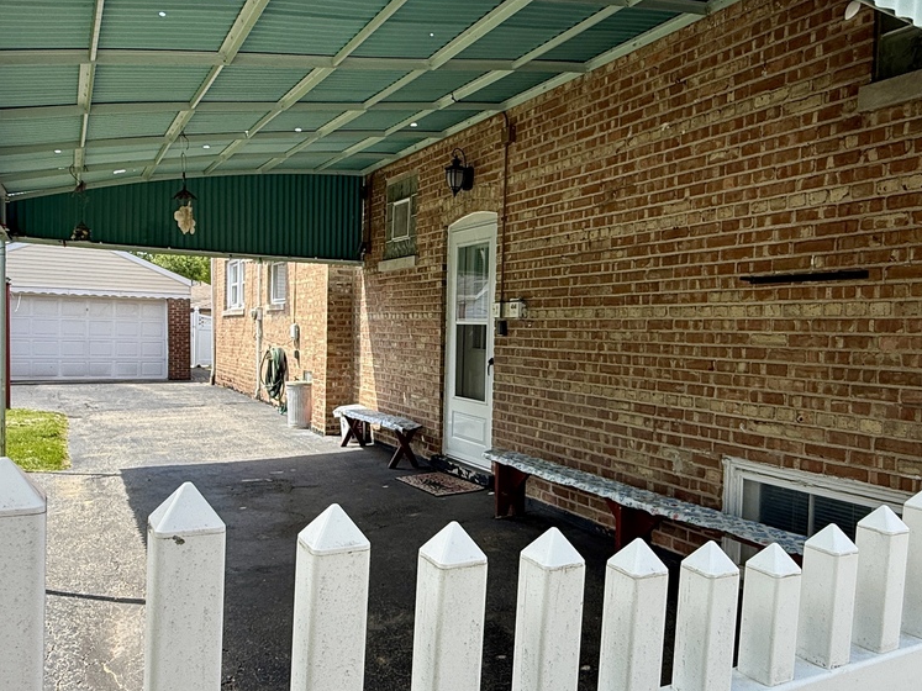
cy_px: 362
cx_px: 470
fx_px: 719
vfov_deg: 51.3
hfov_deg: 65.3
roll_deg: -2.0
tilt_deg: -2.0
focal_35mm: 27
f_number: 2.2
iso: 50
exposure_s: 1/416
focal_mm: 2.22
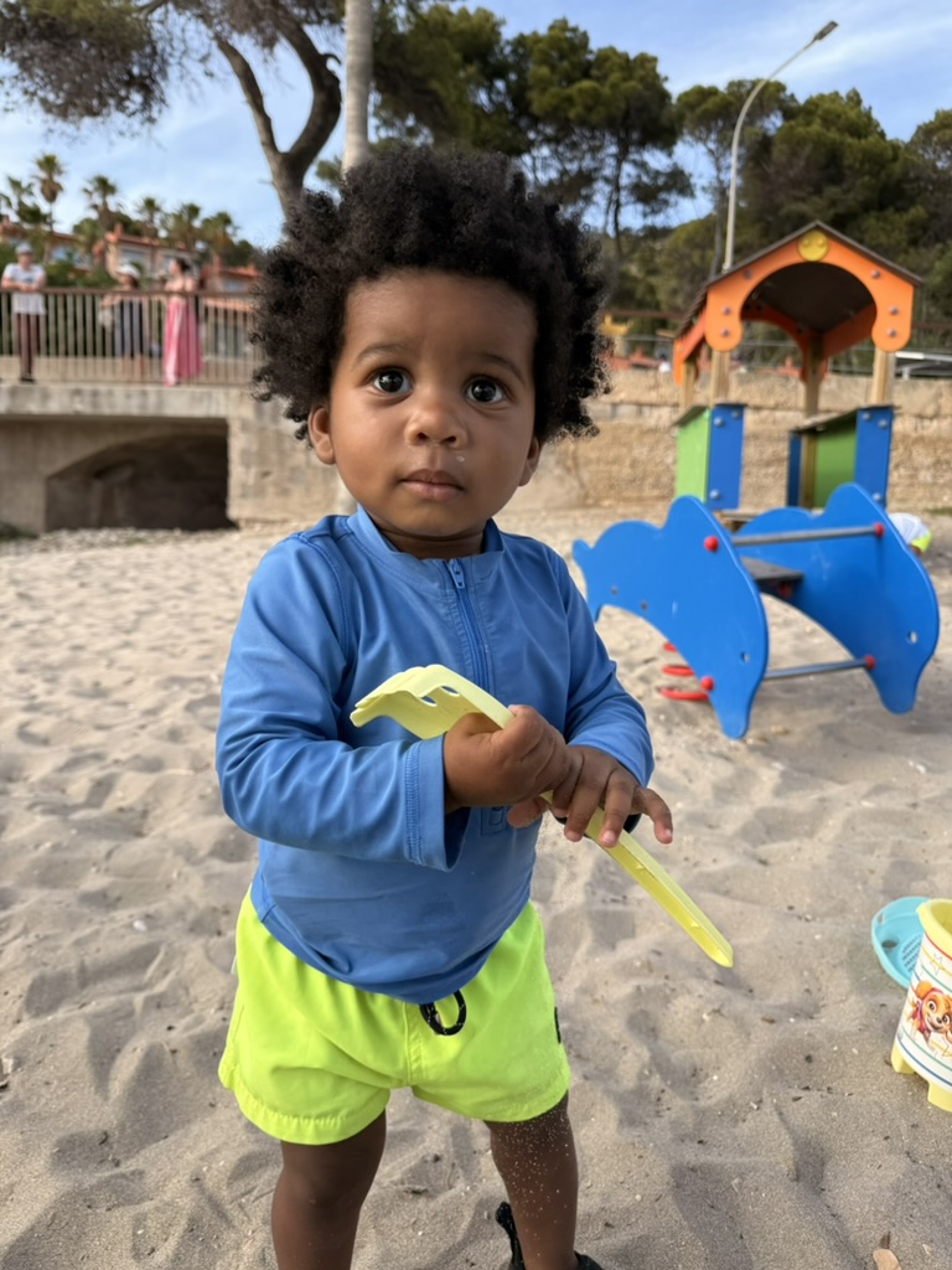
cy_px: 635
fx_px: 880
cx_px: 476
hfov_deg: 56.8
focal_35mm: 24
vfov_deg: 71.6
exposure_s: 1/931
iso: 80
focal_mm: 6.76
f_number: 1.78
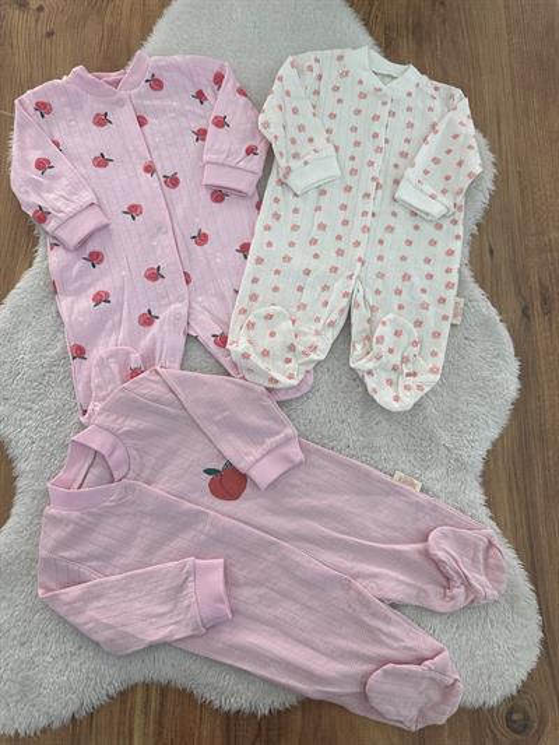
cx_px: 280
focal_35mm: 24
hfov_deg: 56.8
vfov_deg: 71.6
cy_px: 372
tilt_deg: -76.6
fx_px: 517
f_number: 1.78
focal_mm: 6.86
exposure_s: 1/100
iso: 100
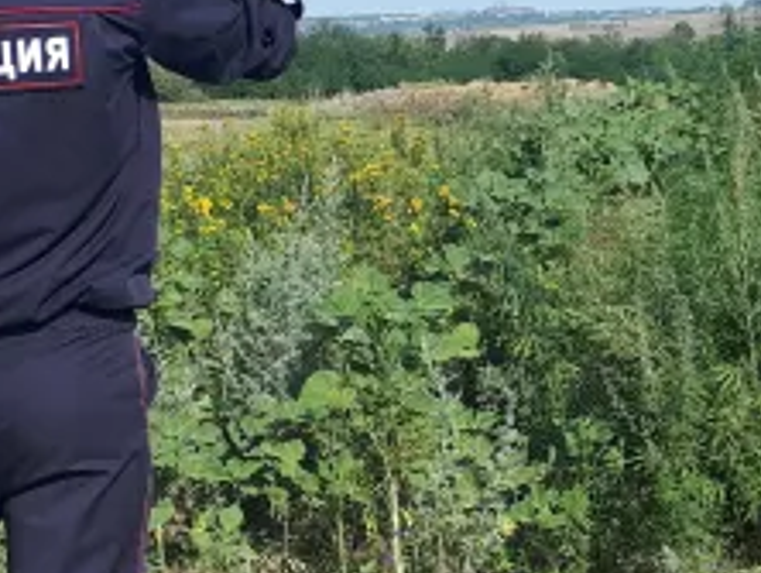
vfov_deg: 13.4
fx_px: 2421
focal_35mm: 110
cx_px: 602
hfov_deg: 17.7
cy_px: 129
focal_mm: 3.6
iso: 40
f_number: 1.9
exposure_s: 1/1269
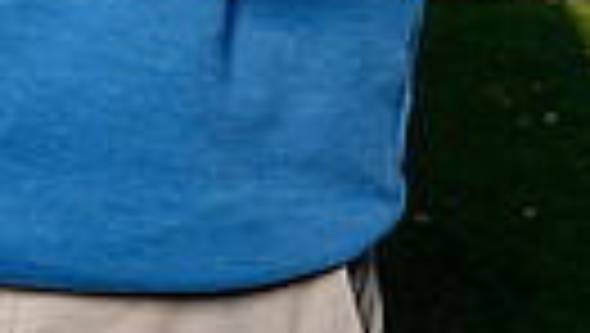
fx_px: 2145
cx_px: -9
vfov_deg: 7.9
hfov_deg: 15.4
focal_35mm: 137
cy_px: -603
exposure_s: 1/250
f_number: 8
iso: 100
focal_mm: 38
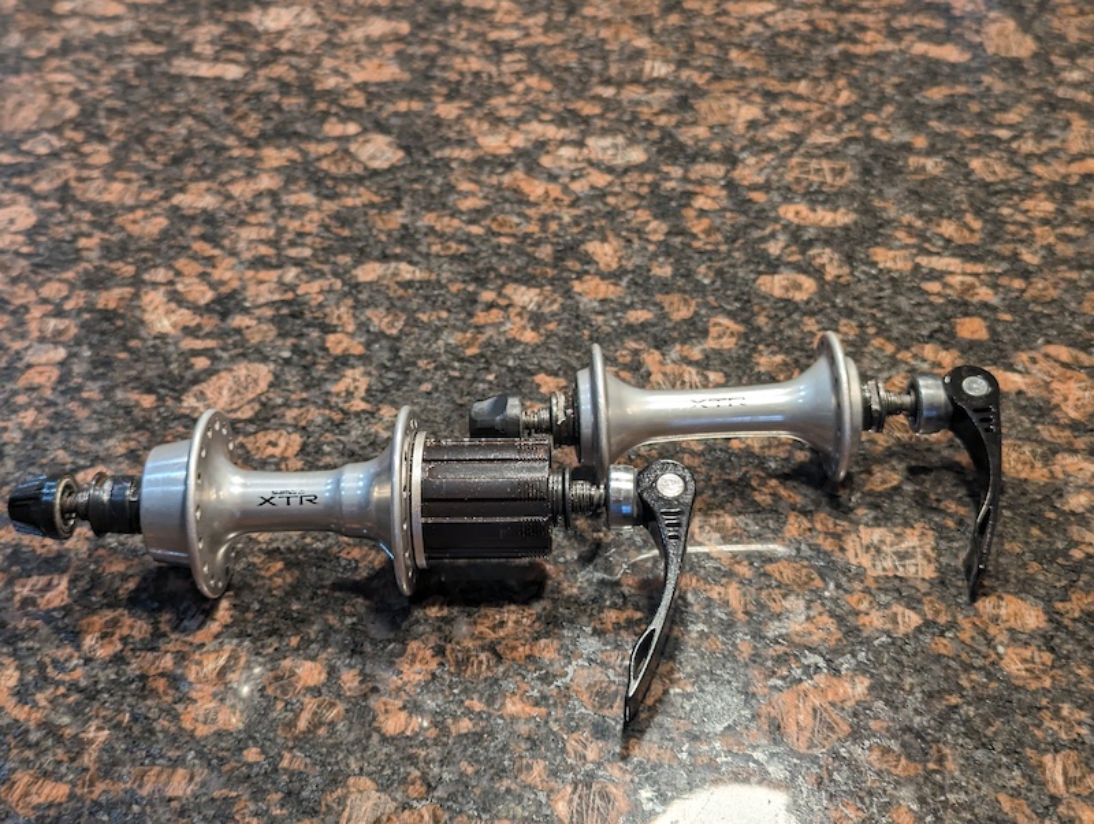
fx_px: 1519
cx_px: 547
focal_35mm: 48
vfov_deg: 30.3
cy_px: 412
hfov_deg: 39.6
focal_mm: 6.81
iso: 90
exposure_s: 1/40
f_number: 1.85
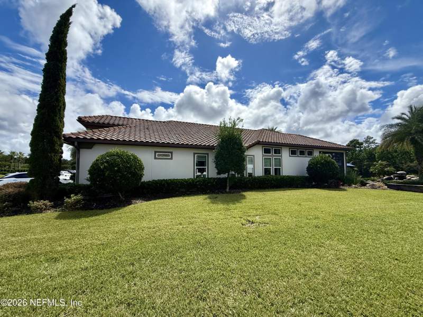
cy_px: 158
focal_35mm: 14
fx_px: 171
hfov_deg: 102.1
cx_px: 212
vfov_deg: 85.7
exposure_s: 1/4425
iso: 50
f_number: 2.2
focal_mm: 2.22
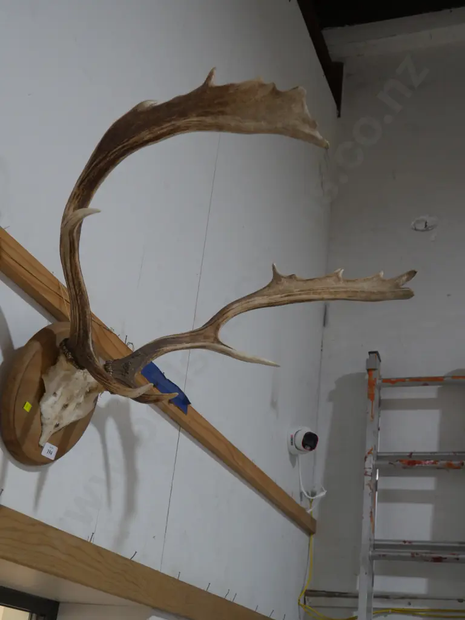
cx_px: 232
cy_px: 310
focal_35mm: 46
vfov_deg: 41.2
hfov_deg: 31.5
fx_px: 824
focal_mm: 23
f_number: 5.1
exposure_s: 1/60
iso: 1000
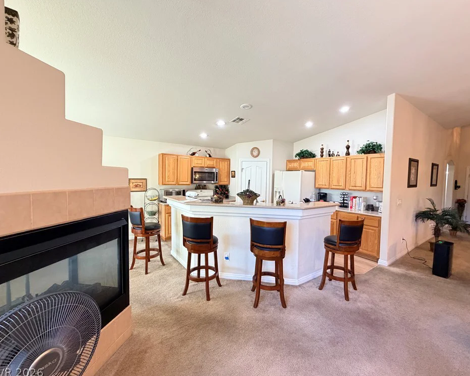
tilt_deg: -3.3
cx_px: 246
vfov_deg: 84.0
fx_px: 209
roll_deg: -0.5
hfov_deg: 96.7
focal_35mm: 15
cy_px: 187
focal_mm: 2.22
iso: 400
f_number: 2.2
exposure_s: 1/60
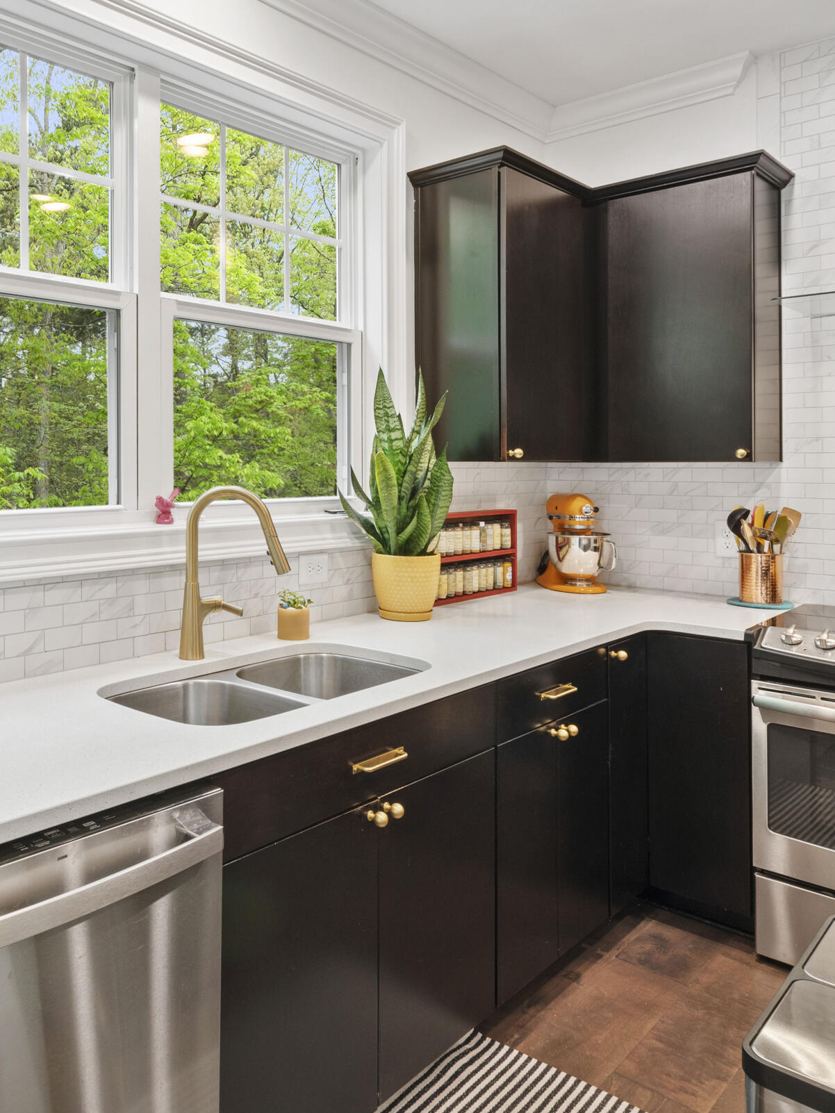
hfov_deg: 49.8
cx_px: 236
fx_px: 868
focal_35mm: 27
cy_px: 442
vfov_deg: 64.7
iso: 100
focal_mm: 10
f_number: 8
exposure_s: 1/1.67
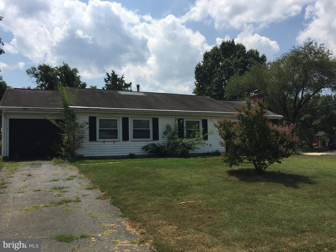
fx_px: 281
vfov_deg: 48.2
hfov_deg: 61.7
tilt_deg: +4.8
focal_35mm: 29
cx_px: 168
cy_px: 126
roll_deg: -0.2
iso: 32
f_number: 2.2
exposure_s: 1/3968
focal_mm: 4.15
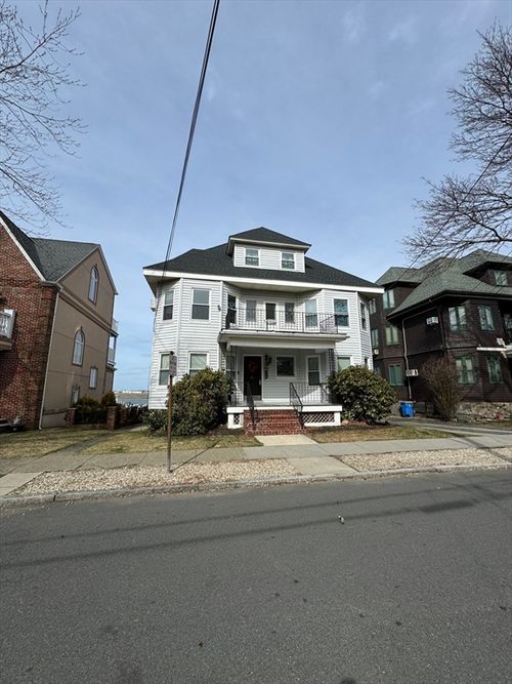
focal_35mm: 14
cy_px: 342
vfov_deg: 102.1
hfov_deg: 85.7
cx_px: 256
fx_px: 276
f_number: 2.2
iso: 50
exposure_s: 1/2985
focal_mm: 2.22
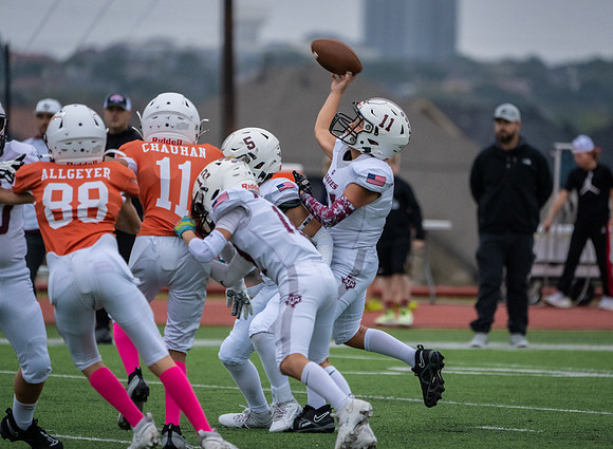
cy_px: 236
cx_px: 360
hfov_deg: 4.4
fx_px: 7996
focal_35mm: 455
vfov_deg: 3.2
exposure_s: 1/1000
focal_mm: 400
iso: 4000
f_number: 5.6
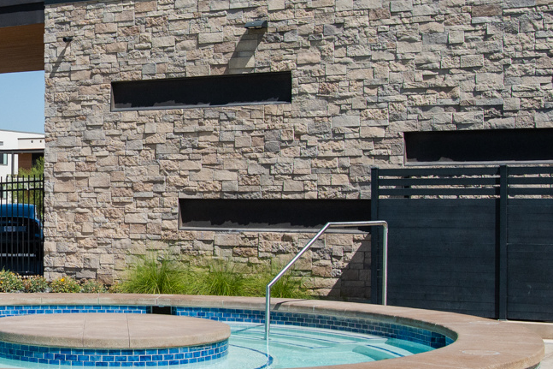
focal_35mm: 76
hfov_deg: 25.3
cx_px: -6
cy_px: 212
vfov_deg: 17.9
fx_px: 1167
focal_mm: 24
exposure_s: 1/4000
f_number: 5.6
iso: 400
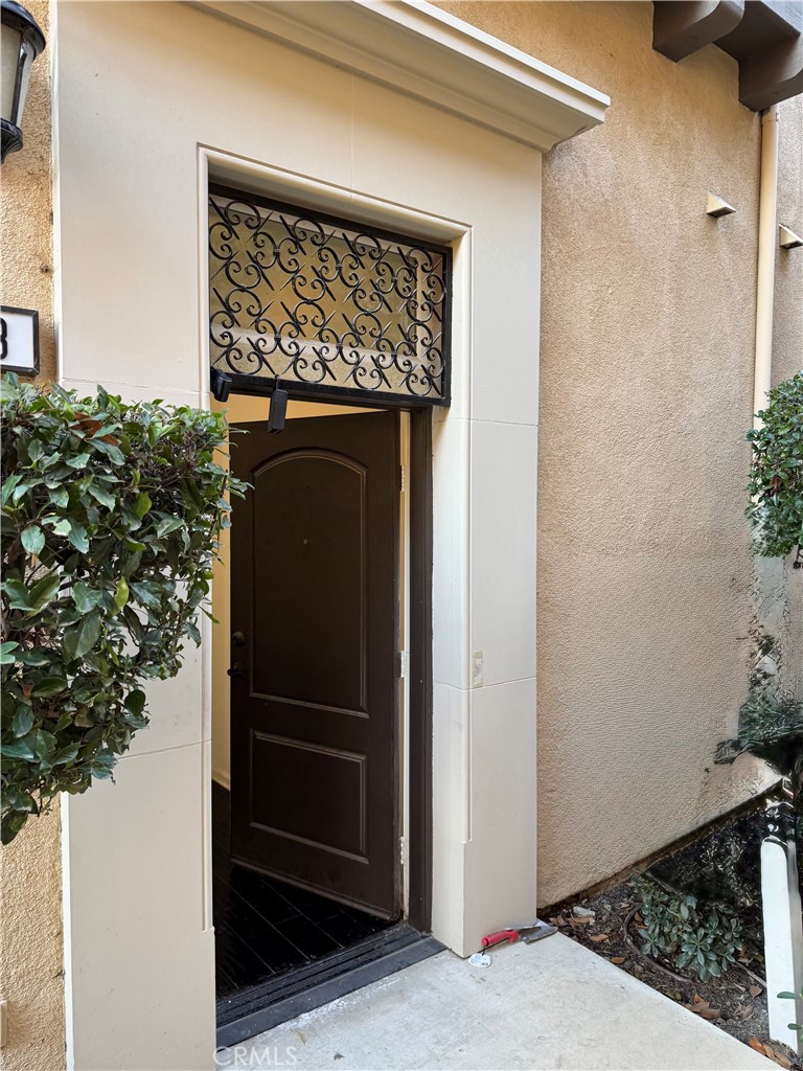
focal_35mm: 24
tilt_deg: -2.3
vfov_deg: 71.6
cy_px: 536
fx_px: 742
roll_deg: +0.8
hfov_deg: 56.8
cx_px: 402
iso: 200
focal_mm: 6.76
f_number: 1.78
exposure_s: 1/121
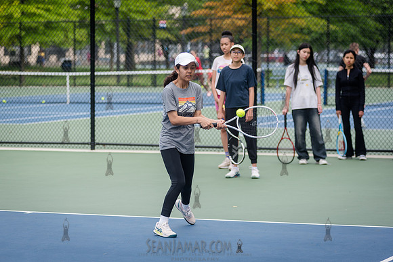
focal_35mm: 134
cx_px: 178
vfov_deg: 10.3
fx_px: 1458
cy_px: 128
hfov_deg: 15.3
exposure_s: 1/800
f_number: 3.5
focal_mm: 120
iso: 200
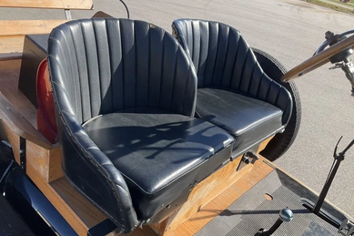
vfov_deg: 42.3
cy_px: 117
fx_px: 305
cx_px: 175
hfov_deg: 60.3
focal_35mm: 31
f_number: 1.8
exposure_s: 1/739
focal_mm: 3
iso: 25
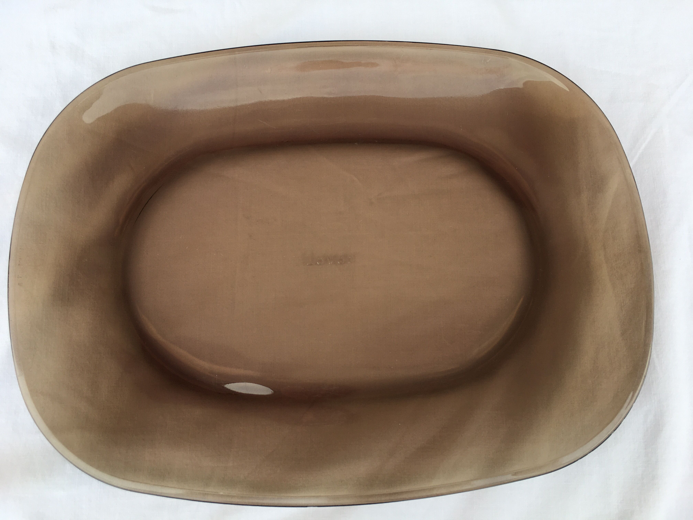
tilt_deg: -76.0
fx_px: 581
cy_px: 260
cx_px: 346
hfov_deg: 61.7
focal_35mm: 29
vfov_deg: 48.2
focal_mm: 4.15
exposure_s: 1/232
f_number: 2.2
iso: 25
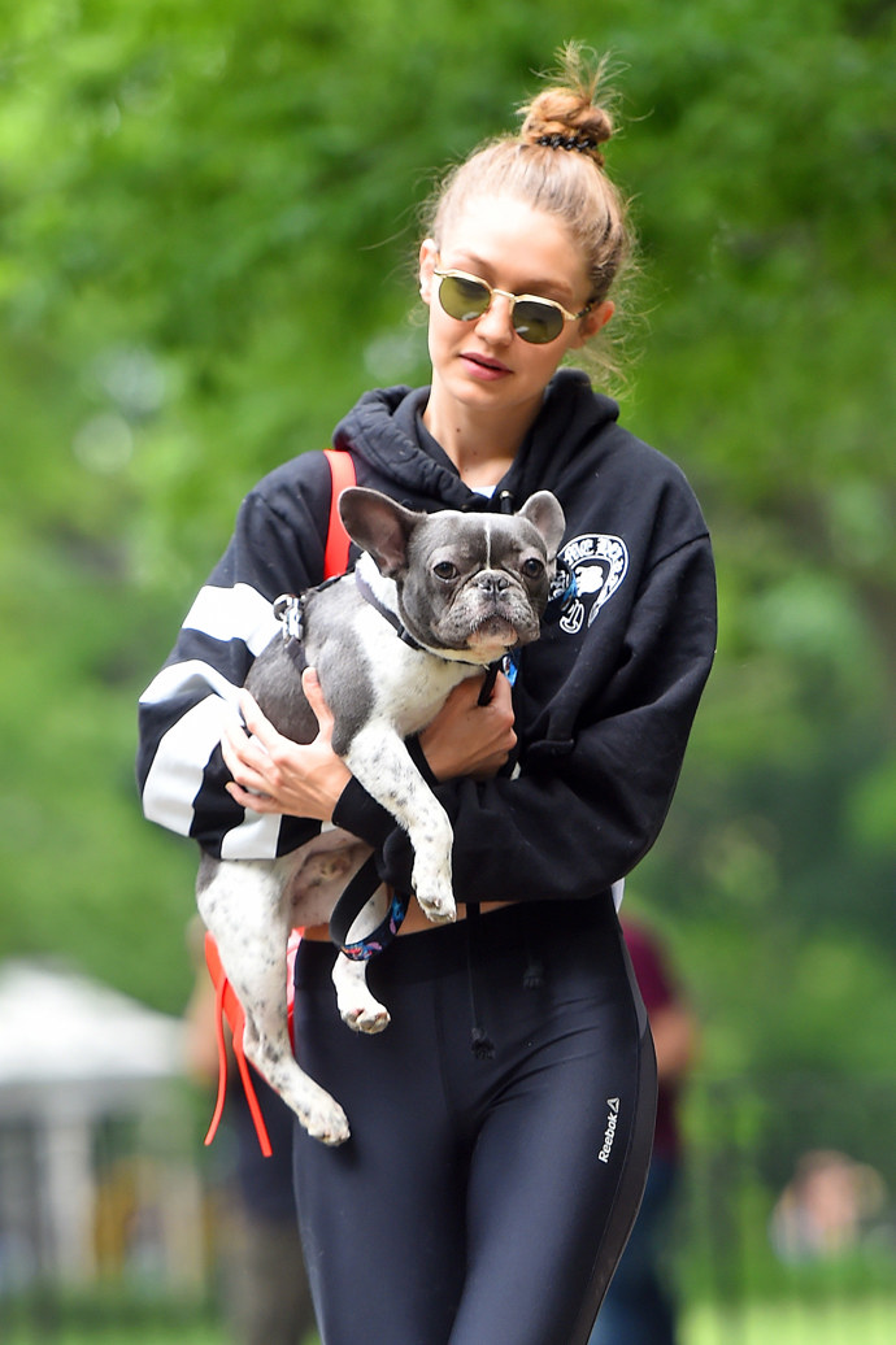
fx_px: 6537
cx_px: 448
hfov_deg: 7.8
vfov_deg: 11.7
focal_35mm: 175
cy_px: 672
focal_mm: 175
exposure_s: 1/640
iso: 640
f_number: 3.5
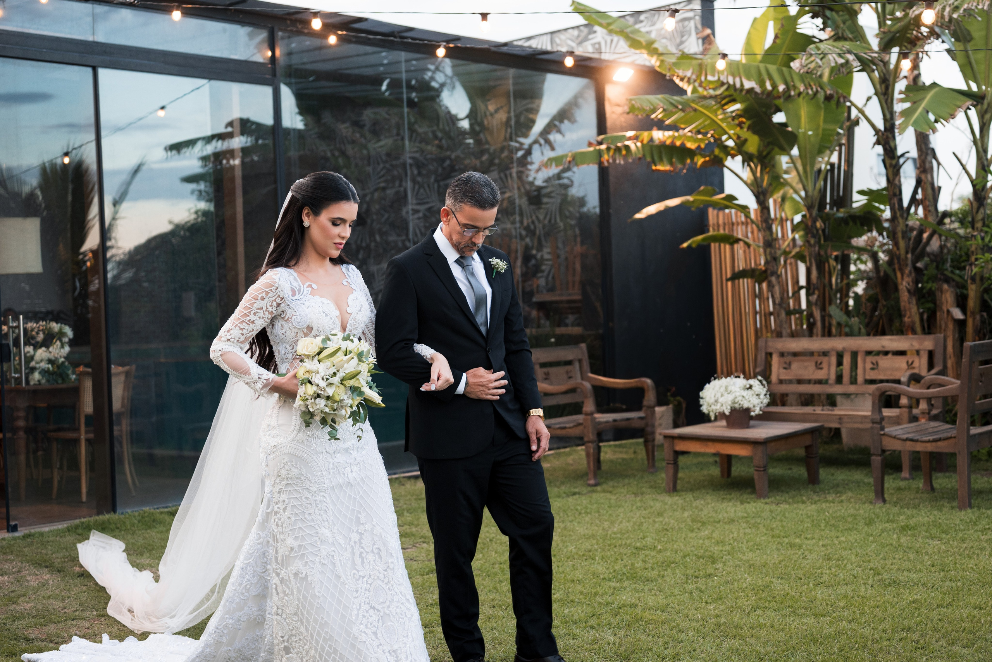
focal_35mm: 50
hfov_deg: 39.5
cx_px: 474
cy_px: 299
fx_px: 1381
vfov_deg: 27.0
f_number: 2.8
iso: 640
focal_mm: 45
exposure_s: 1/160
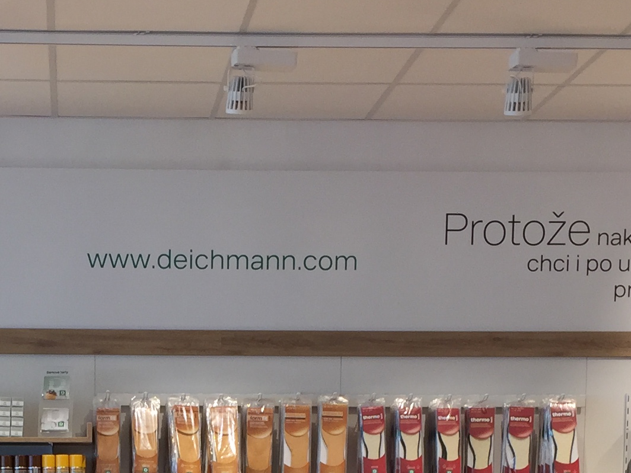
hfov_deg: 21.7
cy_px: 691
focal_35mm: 89
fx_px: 1622
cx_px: 123
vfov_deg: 15.4
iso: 40
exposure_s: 1/50
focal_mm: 4.15
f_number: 2.2
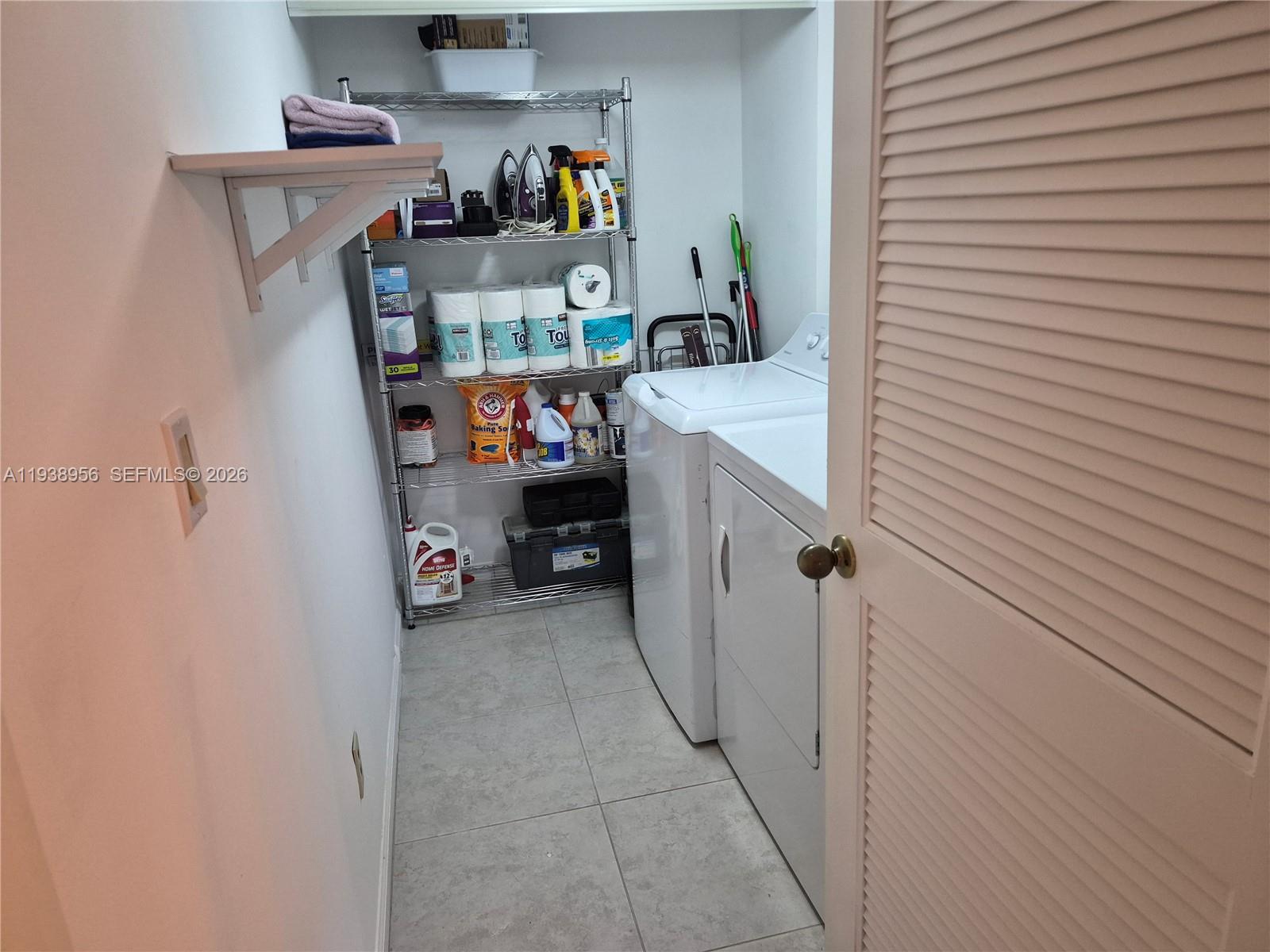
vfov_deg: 58.9
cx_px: 635
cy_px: 476
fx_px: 844
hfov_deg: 73.9
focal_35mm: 23
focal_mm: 5.4
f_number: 1.8
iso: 800
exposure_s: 1/120
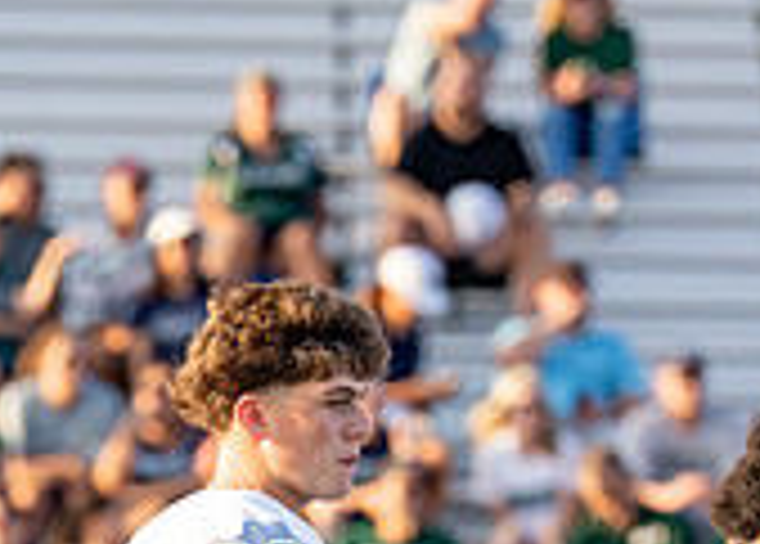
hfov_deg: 3.7
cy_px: 883
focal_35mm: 538
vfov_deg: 2.7
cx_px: 171
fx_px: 11622
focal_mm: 143
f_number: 2.8
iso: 320
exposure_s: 1/2000
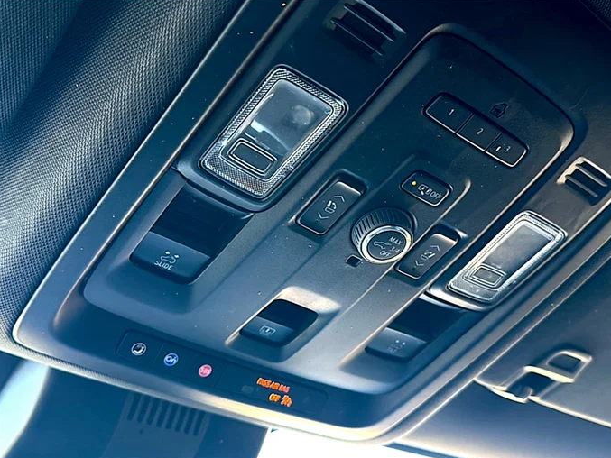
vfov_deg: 46.8
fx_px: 530
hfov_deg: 59.9
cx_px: 313
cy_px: 232
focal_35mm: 30
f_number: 1.78
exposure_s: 1/40
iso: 100
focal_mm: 6.86
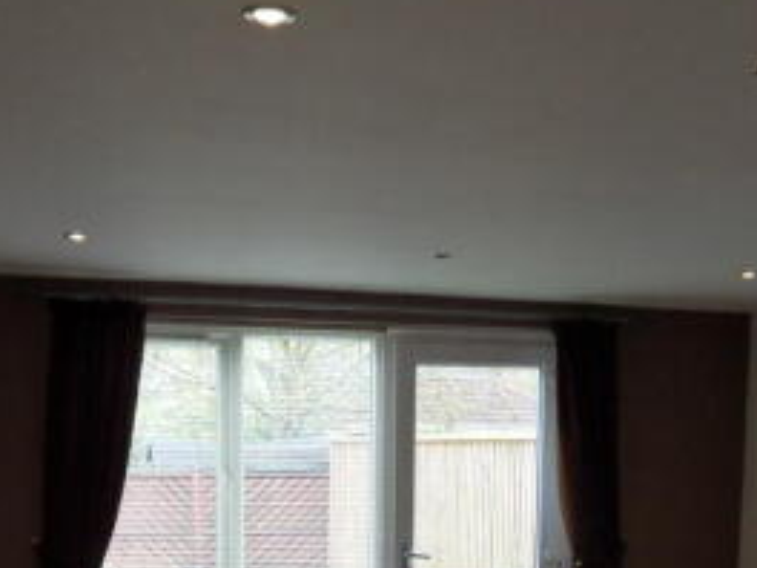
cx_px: 409
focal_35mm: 53
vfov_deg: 25.9
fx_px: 1159
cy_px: 587
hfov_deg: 36.1
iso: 100
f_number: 3.3
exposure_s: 1/30
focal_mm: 4.2
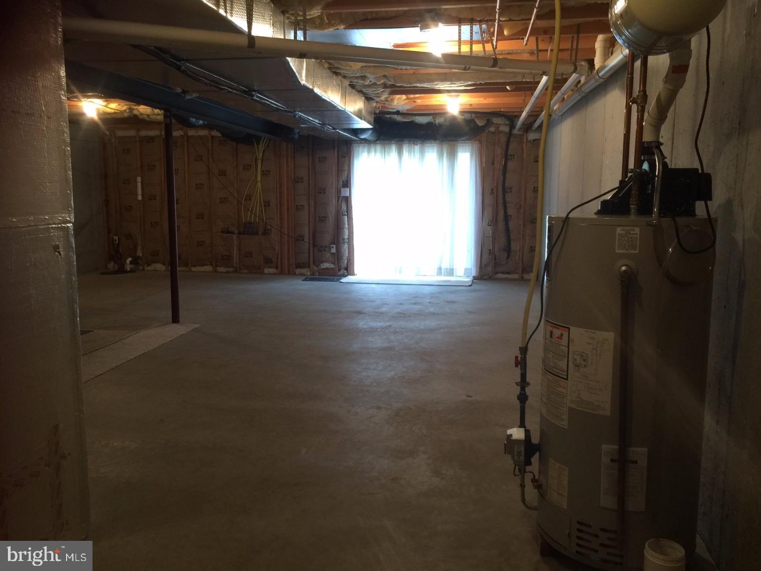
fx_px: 638
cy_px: 286
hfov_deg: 61.7
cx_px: 380
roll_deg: -0.7
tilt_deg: -9.0
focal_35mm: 29
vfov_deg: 48.2
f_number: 2.2
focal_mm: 4.15
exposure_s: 1/15
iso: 50
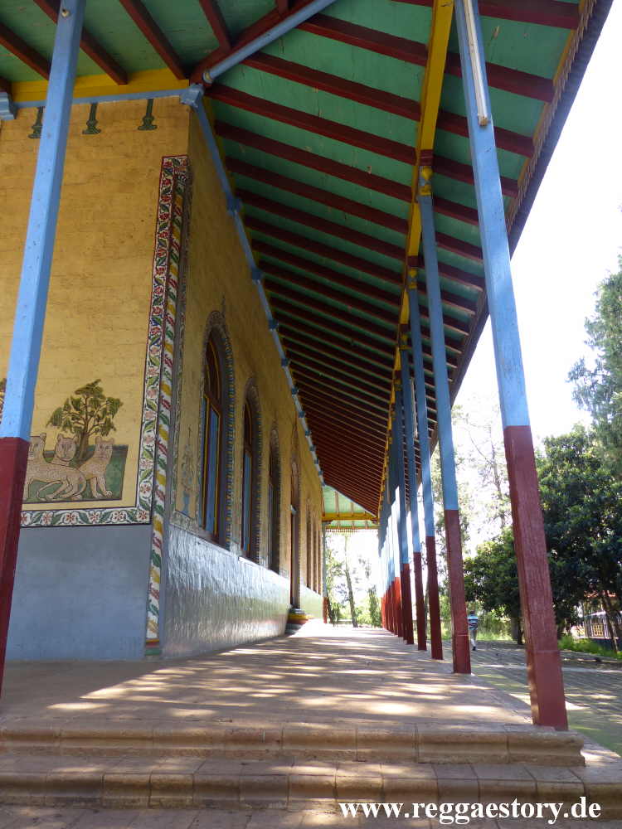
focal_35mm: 25
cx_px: 311
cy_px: 414
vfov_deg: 69.4
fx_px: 599
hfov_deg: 54.9
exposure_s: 1/100
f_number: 2.8
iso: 100
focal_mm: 4.5
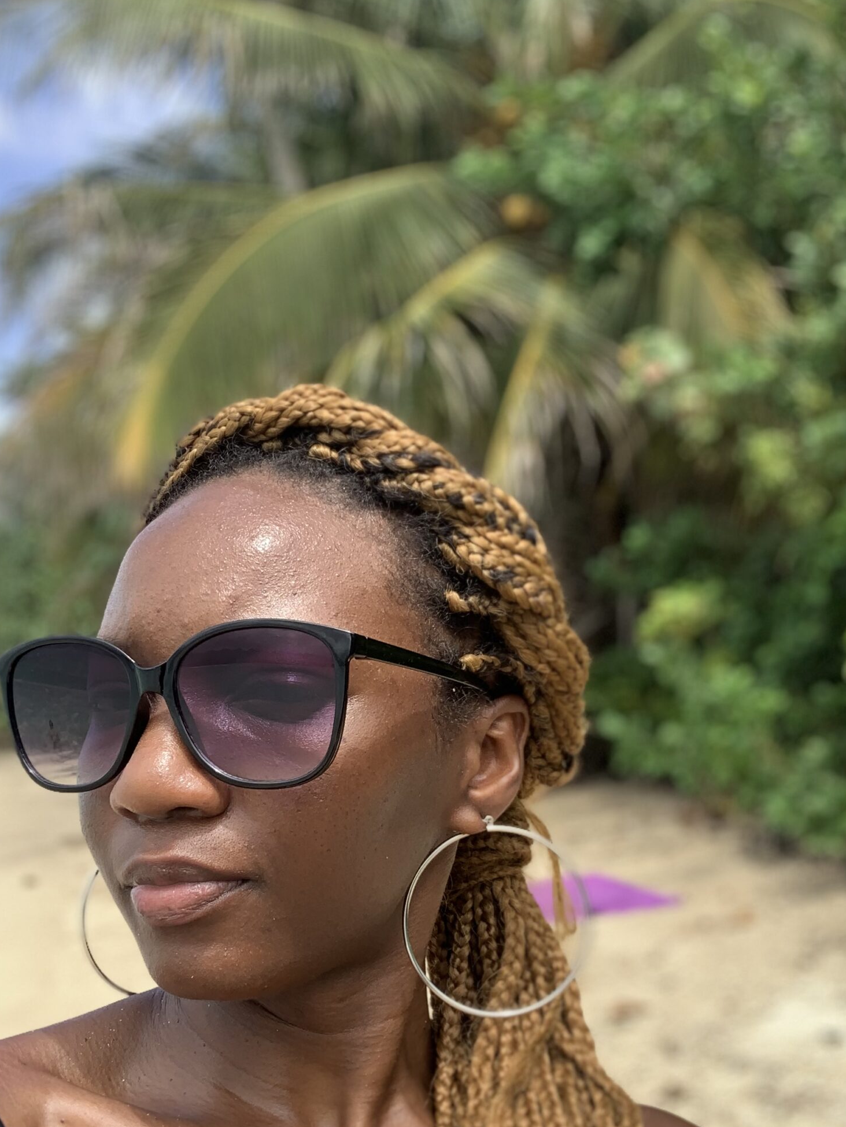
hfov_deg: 34.4
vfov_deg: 44.4
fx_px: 1368
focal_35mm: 42
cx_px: 409
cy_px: 709
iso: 16
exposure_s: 1/436
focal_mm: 2.87
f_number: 2.2
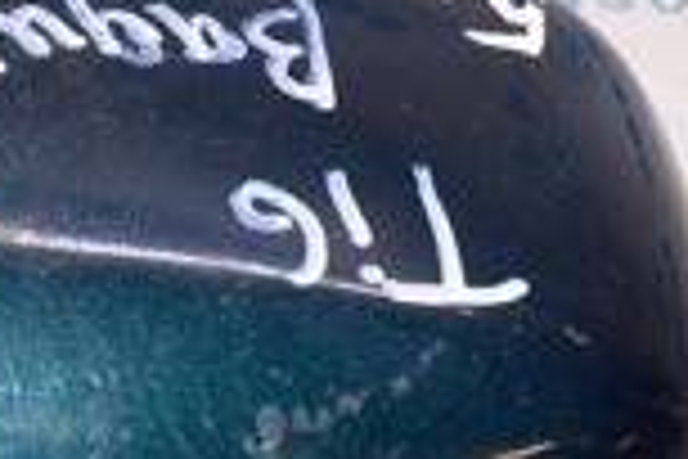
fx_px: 3480
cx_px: -67
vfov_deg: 7.5
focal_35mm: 182
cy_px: -92
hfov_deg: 11.1
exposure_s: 1/200
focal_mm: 29
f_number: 8
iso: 1600
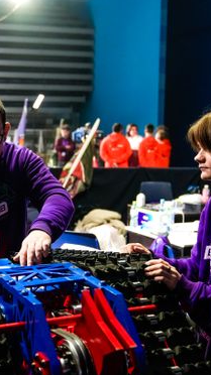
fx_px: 587
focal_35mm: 59
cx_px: 11
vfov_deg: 35.4
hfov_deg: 19.9
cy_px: 213
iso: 2500
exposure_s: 1/200
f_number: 2.8
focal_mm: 30
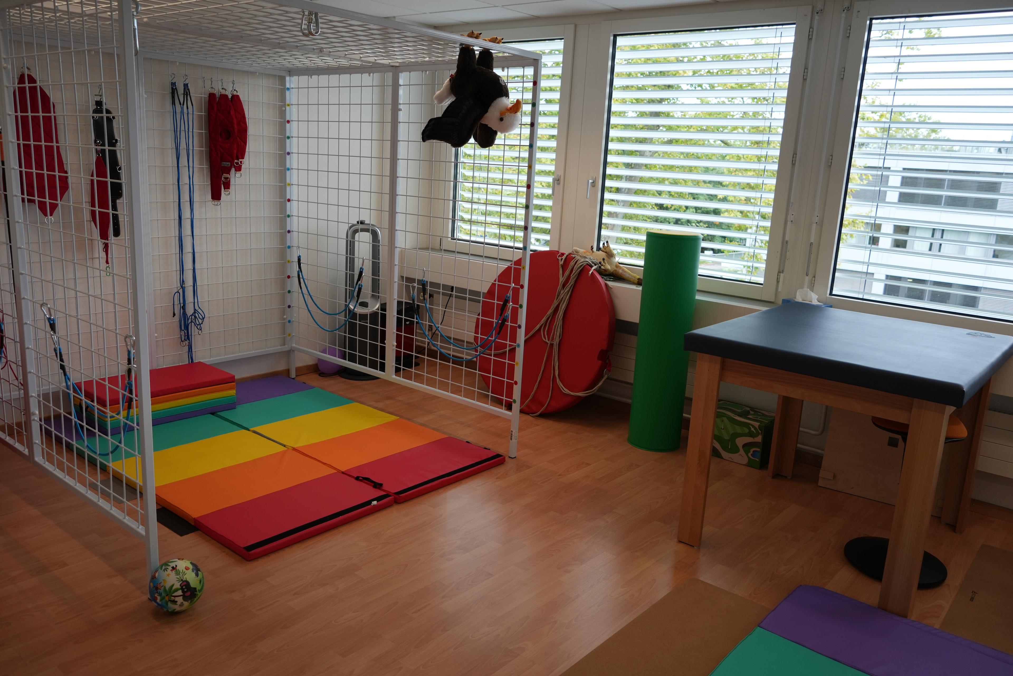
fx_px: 788
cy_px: 338
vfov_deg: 46.4
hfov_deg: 65.5
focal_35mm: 28
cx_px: 506
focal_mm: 28
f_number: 4
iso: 500
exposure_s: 1/160
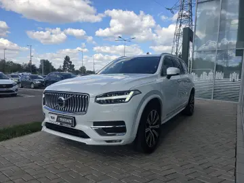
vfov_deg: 58.9
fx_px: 162
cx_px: 122
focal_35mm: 23
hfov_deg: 73.9
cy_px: 92
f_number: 1.7
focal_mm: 6.3
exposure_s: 1/3972
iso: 80
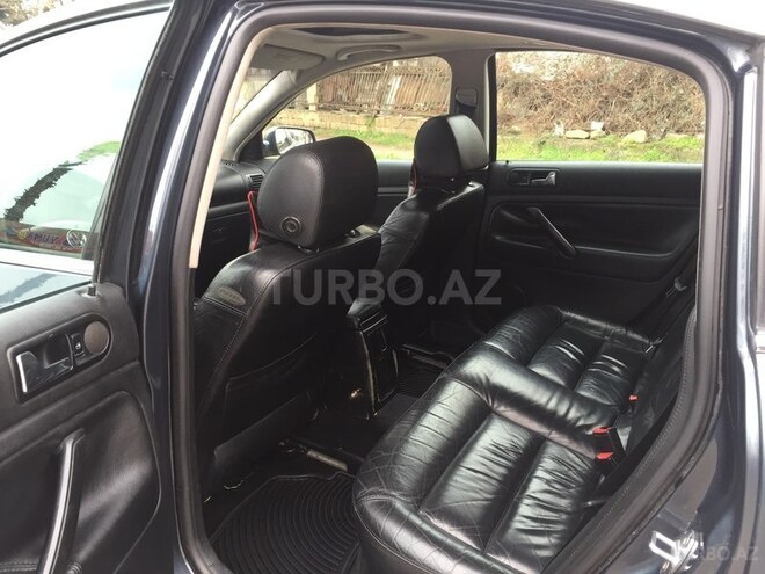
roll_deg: +0.4
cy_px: 287
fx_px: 641
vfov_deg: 48.2
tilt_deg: -15.9
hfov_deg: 61.7
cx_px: 382
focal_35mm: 29
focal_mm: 4.15
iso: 50
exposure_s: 1/100
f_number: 2.2
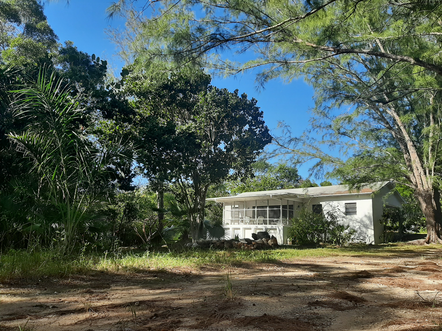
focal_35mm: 26
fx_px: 332
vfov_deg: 53.1
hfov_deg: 67.3
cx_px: 221
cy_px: 166
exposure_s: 1/1144
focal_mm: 3.93
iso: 40
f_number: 1.7
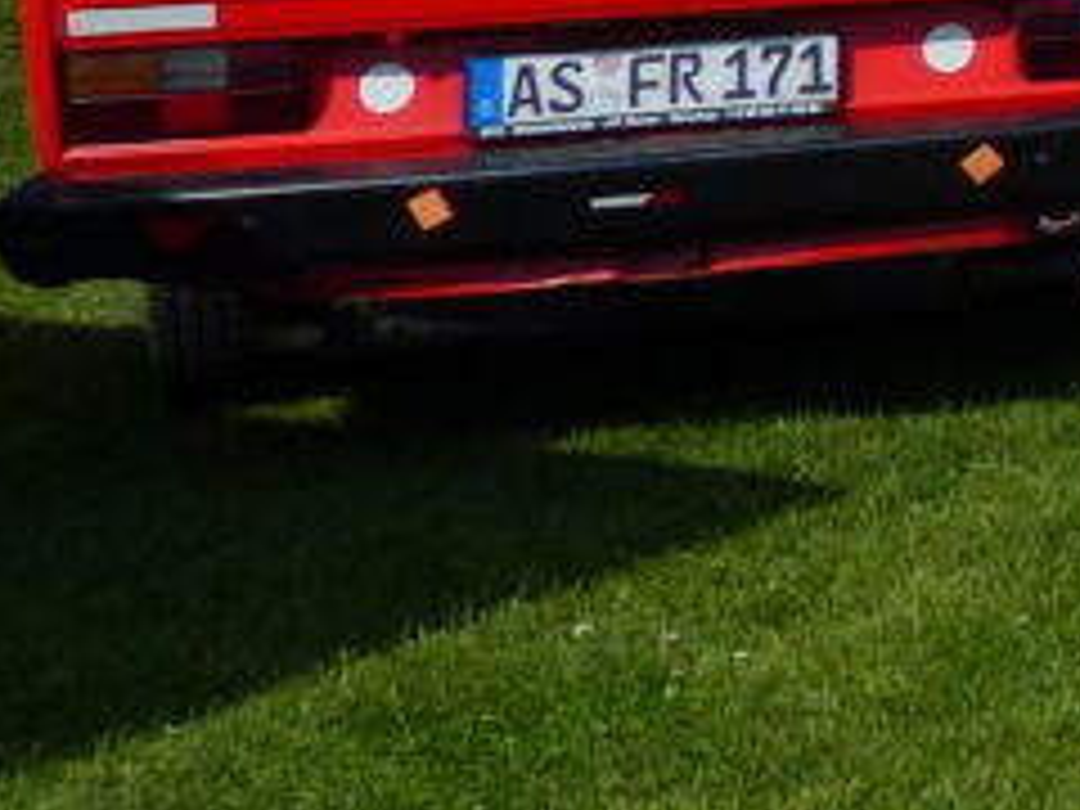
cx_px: 2547
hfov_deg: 12.5
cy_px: -652
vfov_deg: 11.1
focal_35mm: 125
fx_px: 3900
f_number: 4
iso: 100
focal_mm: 4.5
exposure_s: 1/1300
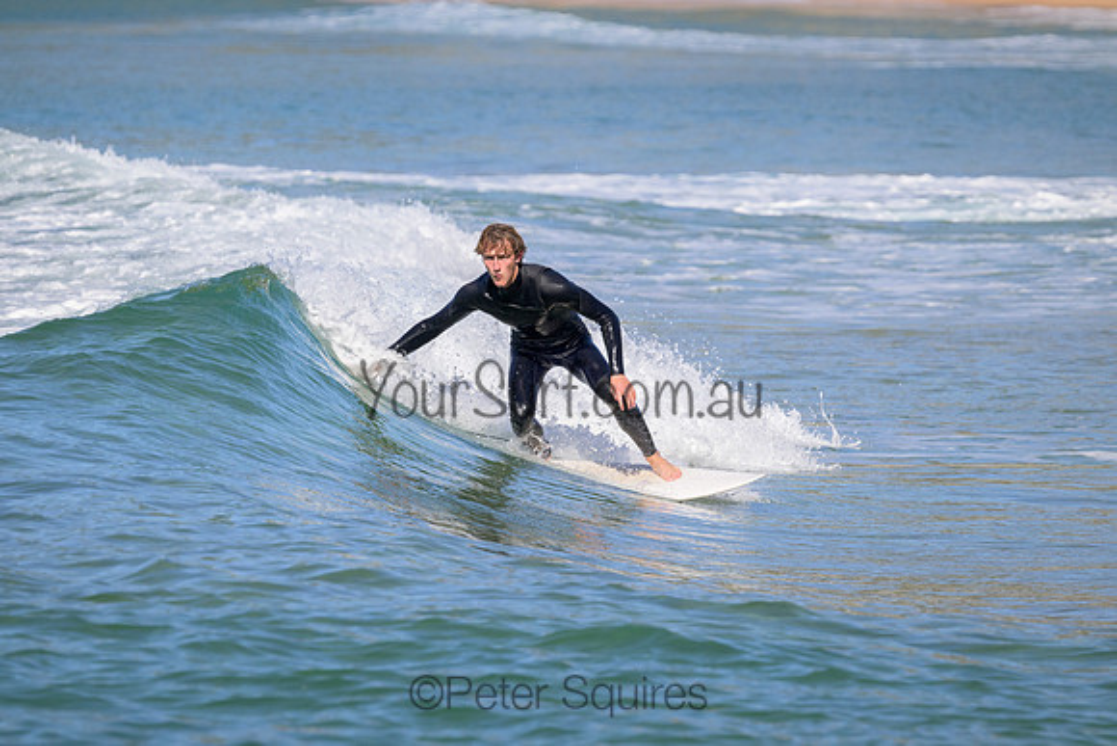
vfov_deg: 2.6
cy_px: 373
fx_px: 16448
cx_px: 558
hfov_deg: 3.9
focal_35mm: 530
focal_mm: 530
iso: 900
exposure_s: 1/2000
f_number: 10
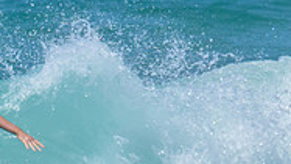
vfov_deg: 0.3
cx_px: -220
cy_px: 72
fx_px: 27527
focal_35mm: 3569
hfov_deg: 0.6
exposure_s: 1/2000
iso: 1600
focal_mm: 800
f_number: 16
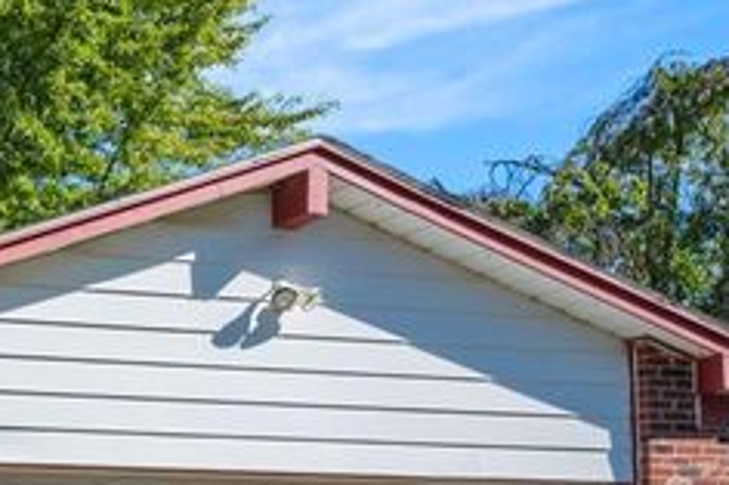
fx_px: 1578
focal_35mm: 78
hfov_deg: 20.1
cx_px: -522
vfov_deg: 16.5
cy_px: 626
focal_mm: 18
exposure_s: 1/100
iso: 100
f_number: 11
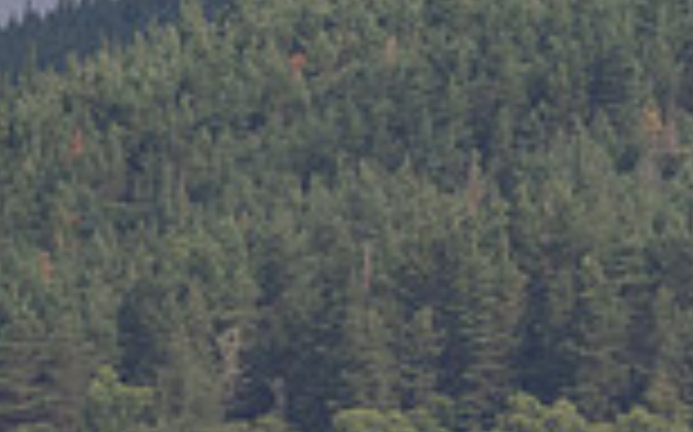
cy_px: 473
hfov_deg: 1.3
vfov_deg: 0.8
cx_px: 639
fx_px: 31687
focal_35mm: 1679
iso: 200
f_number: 4
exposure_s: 1/1000
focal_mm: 210
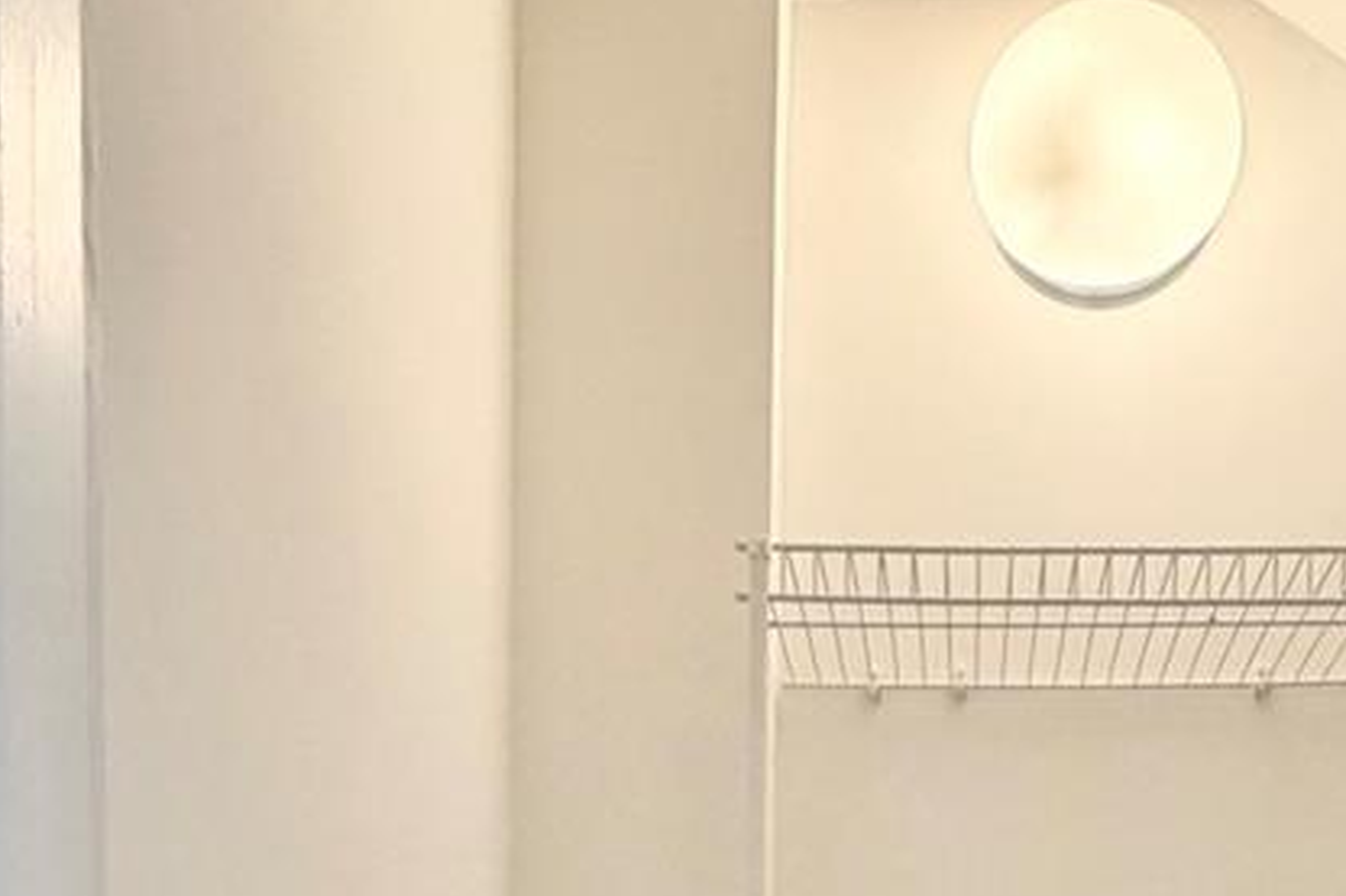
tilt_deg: -3.5
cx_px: 870
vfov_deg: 25.4
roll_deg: -0.2
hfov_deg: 45.9
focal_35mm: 42
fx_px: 1570
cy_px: 1284
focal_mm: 2.22
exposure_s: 1/120
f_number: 2.2
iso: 250
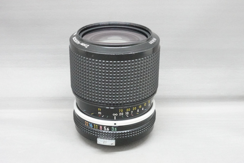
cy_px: 82
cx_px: 122
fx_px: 413
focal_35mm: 61
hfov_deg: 32.9
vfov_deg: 22.3
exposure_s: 1/40
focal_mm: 22.46
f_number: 8
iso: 6400
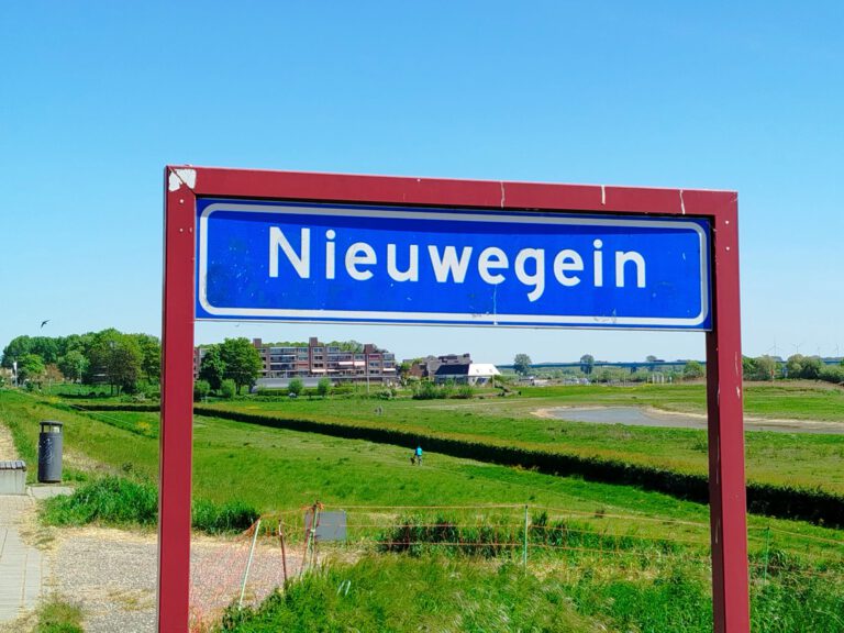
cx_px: 422
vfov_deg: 22.6
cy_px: 316
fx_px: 1585
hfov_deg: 29.8
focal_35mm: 65
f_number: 1.7
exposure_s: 1/890
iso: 50
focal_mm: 5.31
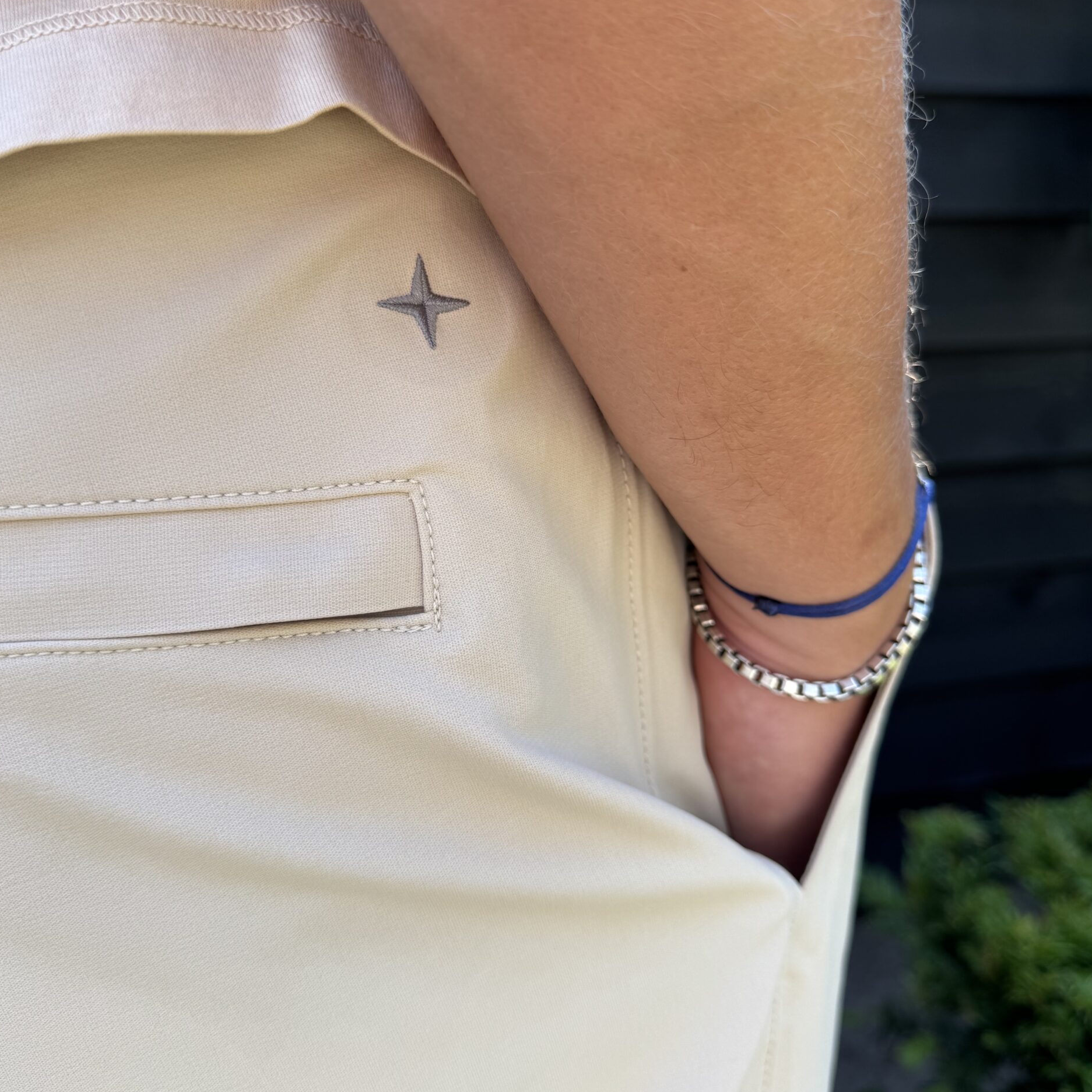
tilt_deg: -10.7
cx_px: 545
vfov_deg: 55.6
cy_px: 500
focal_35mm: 29
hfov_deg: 55.6
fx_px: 1035
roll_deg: +1.8
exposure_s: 1/678
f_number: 1.78
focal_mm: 6.76
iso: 80
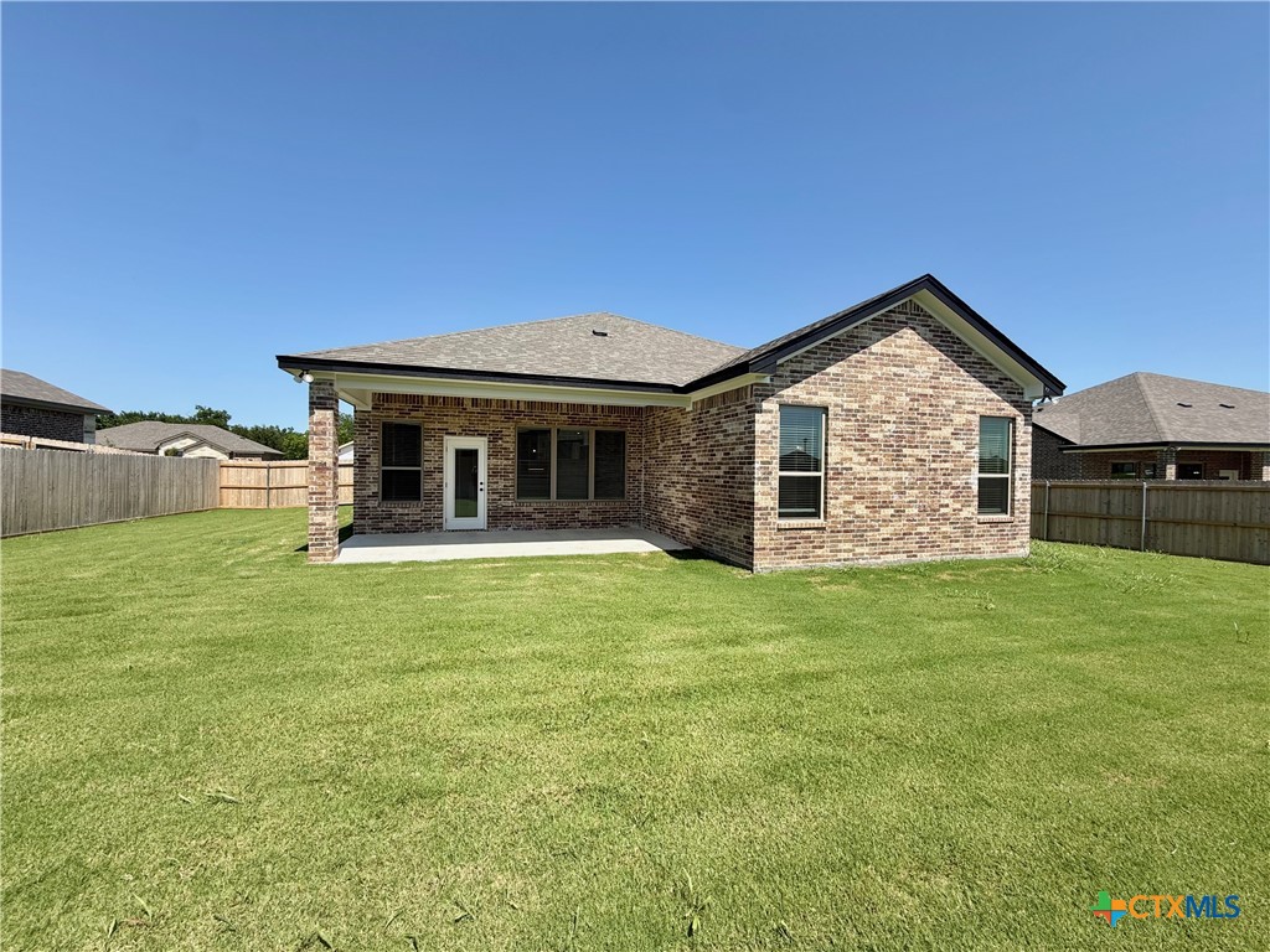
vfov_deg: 85.7
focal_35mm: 14
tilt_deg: -0.3
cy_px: 476
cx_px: 635
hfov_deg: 102.1
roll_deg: -1.1
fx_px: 514
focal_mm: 2.22
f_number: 2.2
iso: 20
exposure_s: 1/686
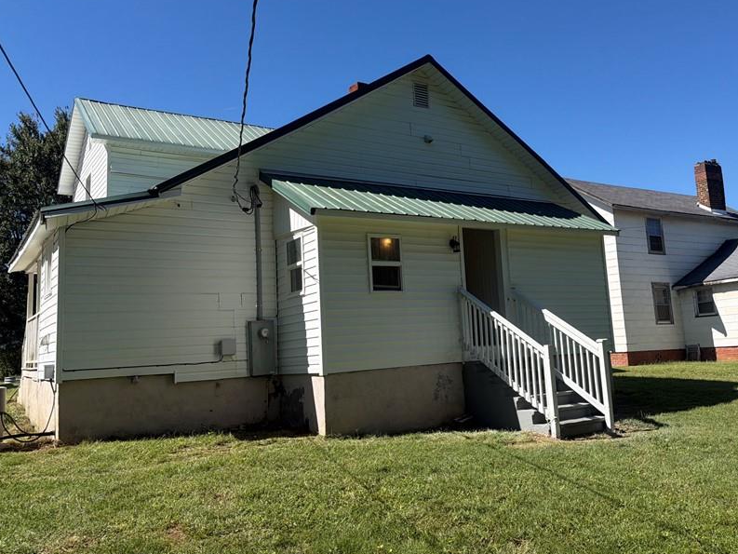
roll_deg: +3.7
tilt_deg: +9.3
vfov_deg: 45.3
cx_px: 432
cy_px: 240
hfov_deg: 58.0
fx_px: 661
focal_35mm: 31
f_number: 1.78
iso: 80
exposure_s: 1/6173
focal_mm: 6.76
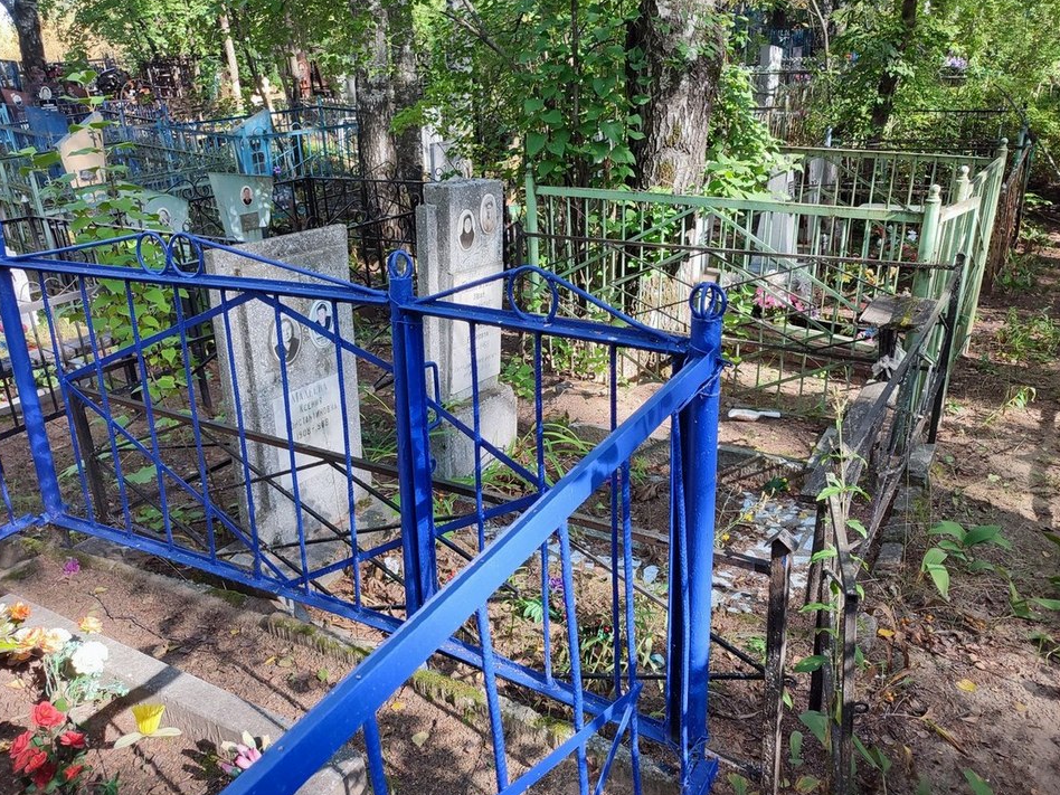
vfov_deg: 51.3
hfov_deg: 65.3
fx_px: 827
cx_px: 526
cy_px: 379
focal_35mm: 27
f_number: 1.9
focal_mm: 6.04
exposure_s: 1/100
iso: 58
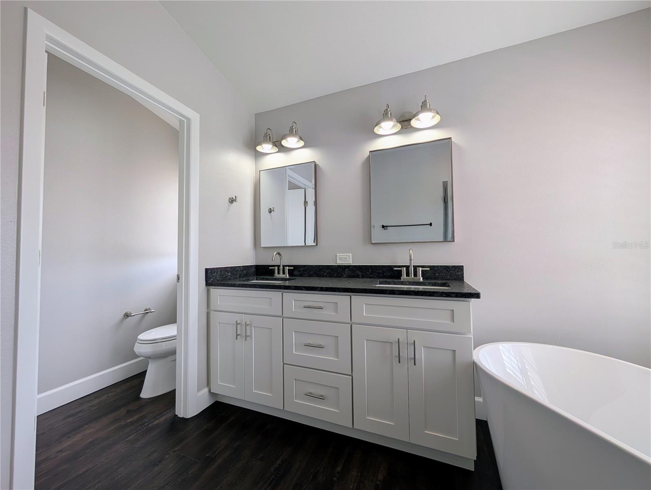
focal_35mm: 12
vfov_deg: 94.6
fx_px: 226
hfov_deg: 110.5
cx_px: 326
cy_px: 245
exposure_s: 1/165
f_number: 1.7
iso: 69
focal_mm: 2.02
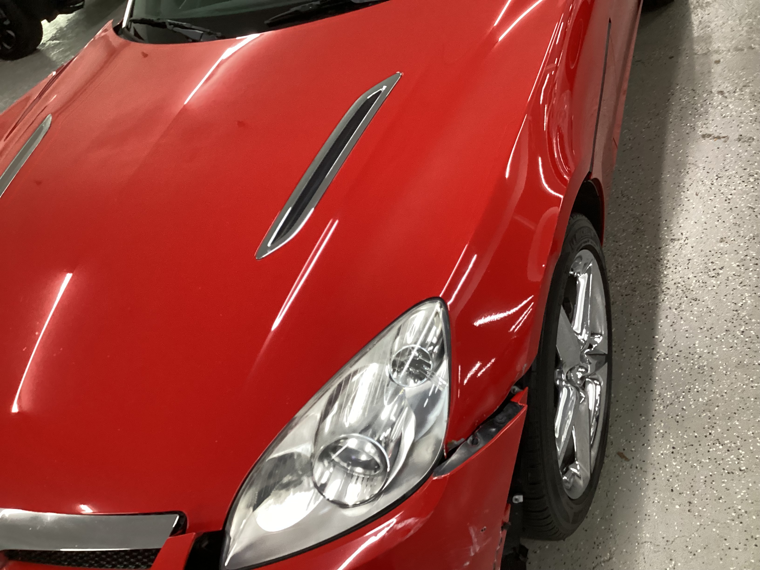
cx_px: 380
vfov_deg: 45.4
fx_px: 681
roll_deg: +25.6
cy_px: 285
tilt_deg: -41.6
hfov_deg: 58.4
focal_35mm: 31
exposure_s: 1/60
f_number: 2.4
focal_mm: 3.3
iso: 250
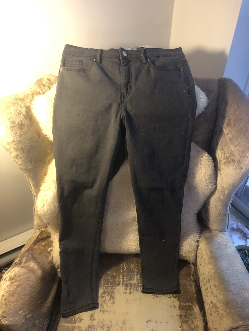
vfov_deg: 63.4
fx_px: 269
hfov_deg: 49.7
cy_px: 166
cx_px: 124
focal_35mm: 28
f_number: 1.8
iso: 100
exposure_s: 1/13
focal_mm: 3.99
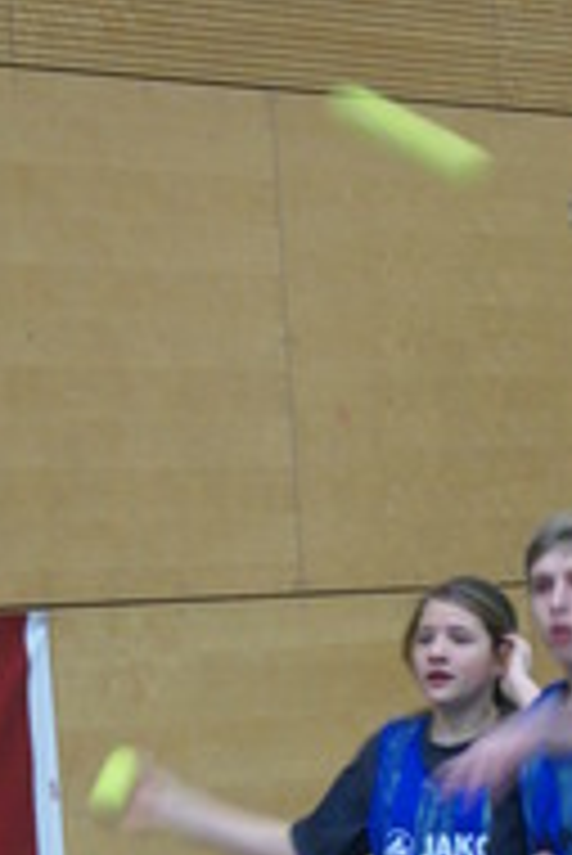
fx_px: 7089
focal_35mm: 298
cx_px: 405
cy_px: 634
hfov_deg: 4.6
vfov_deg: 6.9
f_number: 5.6
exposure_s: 1/30
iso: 800
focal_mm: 70
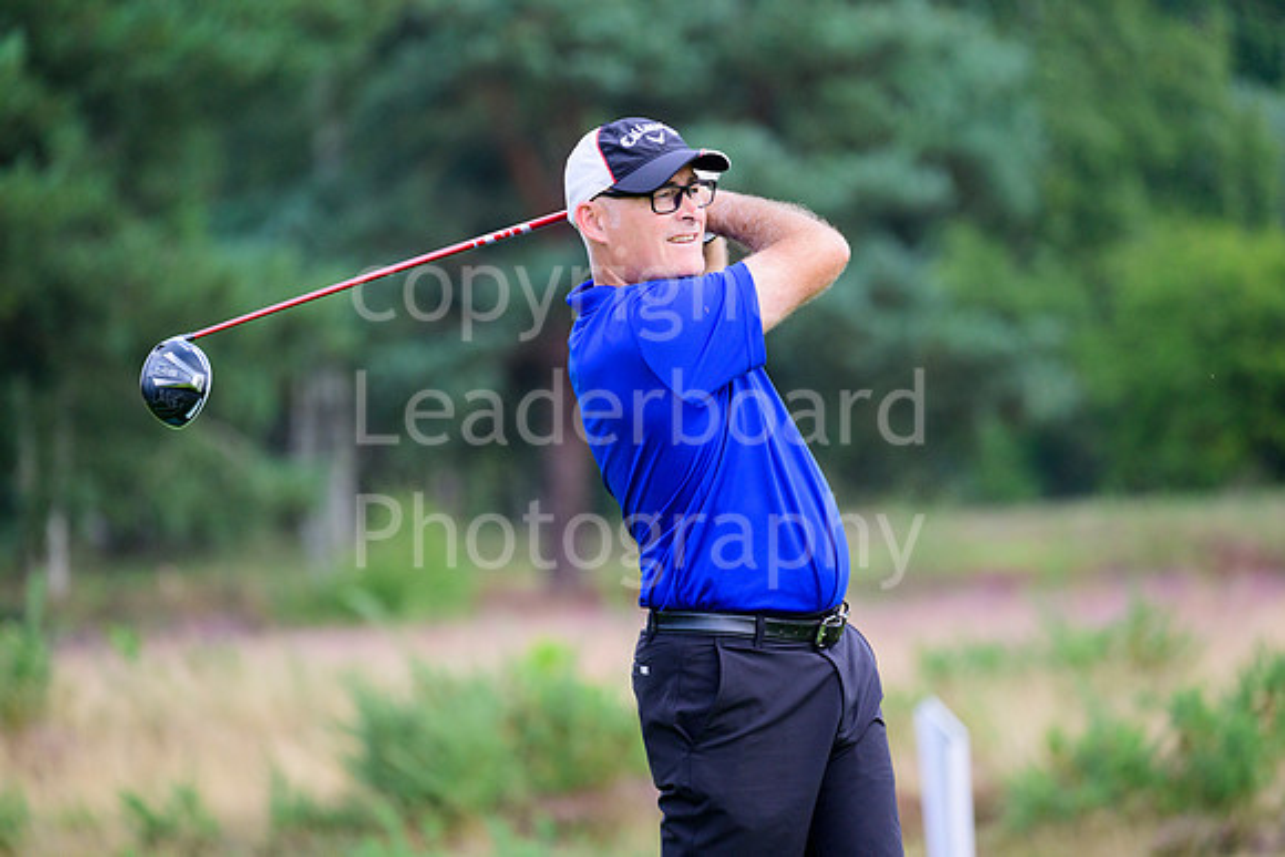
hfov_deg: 6.9
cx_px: 642
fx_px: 10710
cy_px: 428
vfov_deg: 4.6
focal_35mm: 300
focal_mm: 300
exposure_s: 1/1250
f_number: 5.6
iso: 1000
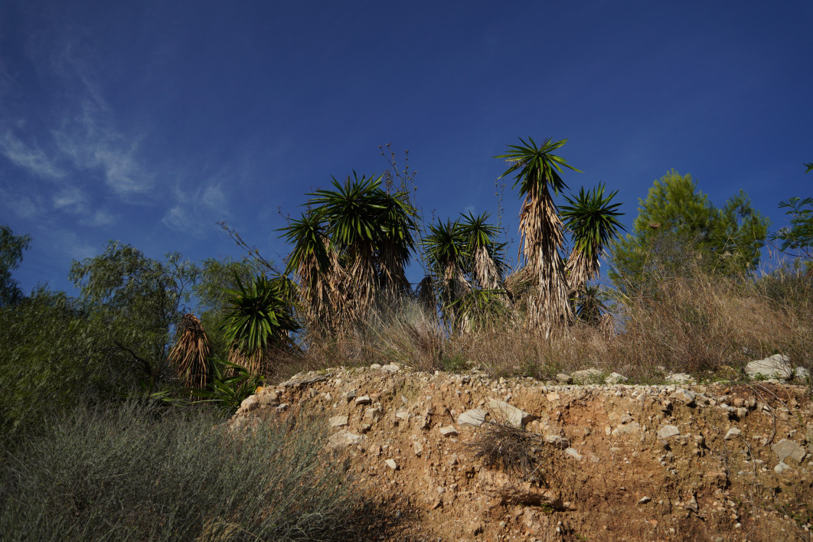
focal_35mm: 24
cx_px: 406
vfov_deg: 53.1
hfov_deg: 73.7
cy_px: 271
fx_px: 542
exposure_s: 1/4000
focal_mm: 16
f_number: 2.8
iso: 100
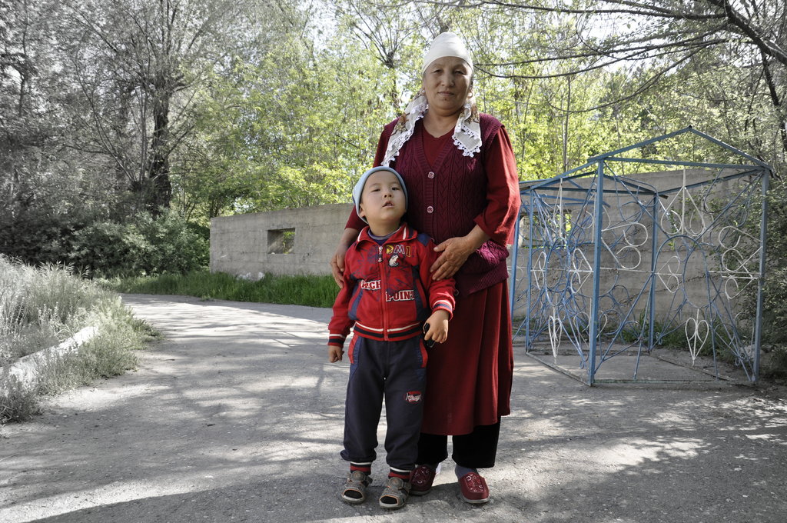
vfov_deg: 47.8
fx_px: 589
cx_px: 394
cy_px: 262
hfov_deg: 67.4
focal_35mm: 27
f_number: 6.3
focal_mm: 18
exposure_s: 1/160
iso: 200
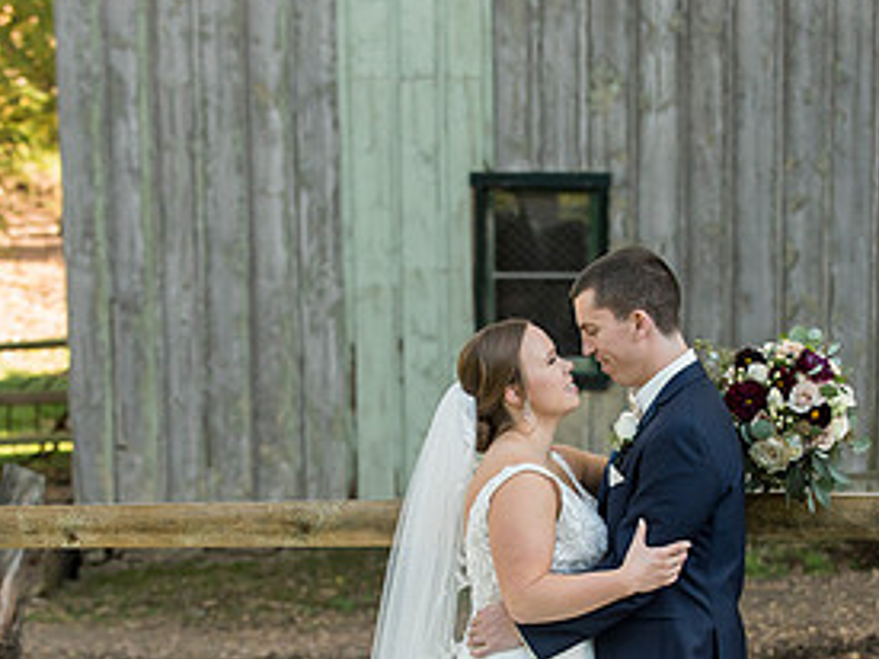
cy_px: 549
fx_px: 3604
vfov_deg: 10.4
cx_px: 495
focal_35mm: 142
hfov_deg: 13.9
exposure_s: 1/640
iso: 800
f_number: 4
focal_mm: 70
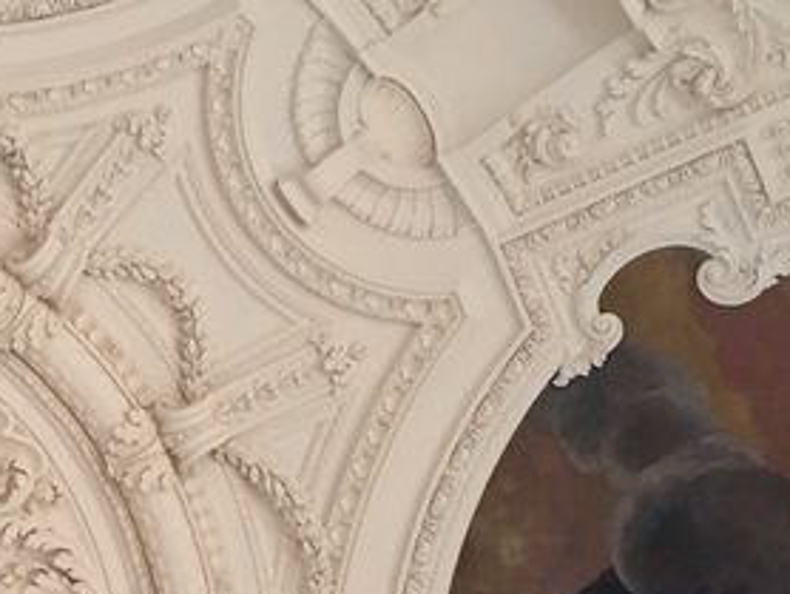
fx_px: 2855
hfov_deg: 15.5
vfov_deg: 11.6
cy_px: 756
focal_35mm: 125
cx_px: 6
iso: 40
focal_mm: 4.15
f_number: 2.2
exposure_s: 1/100
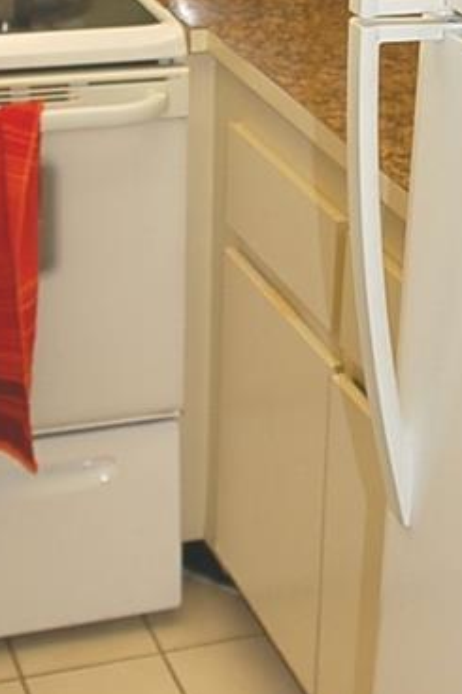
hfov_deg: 15.5
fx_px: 1695
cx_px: 337
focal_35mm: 88
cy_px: 162
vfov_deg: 22.9
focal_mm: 18
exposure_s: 1/60
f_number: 3.5
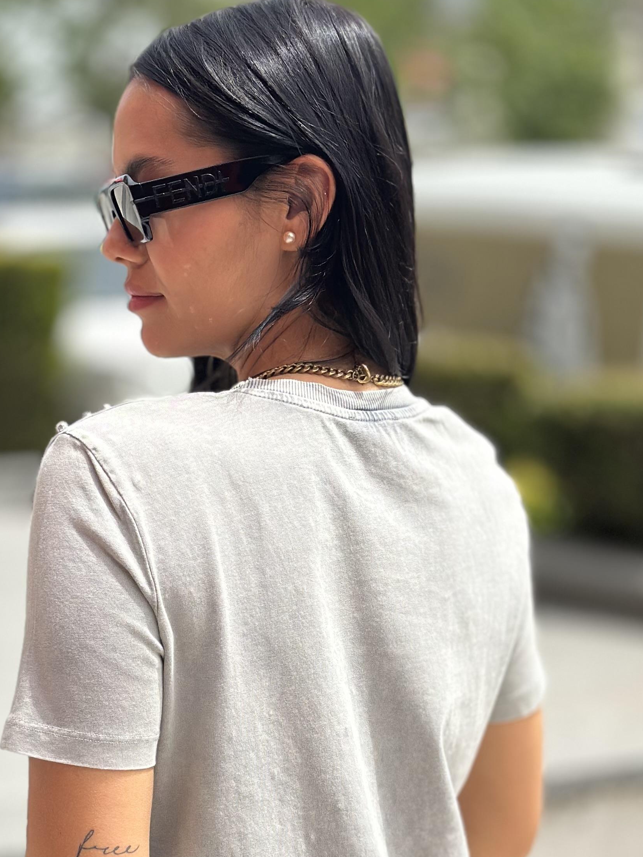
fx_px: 2180
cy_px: 625
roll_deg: +1.4
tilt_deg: -9.7
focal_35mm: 88
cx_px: 249
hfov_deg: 16.8
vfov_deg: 22.1
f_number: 1.78
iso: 100
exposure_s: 1/5263
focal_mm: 6.86
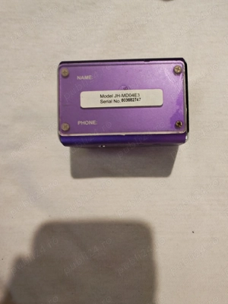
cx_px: 114
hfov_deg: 56.8
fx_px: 211
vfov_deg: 71.6
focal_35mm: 24
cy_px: 152
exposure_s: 1/25
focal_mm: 1.82
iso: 640
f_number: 2
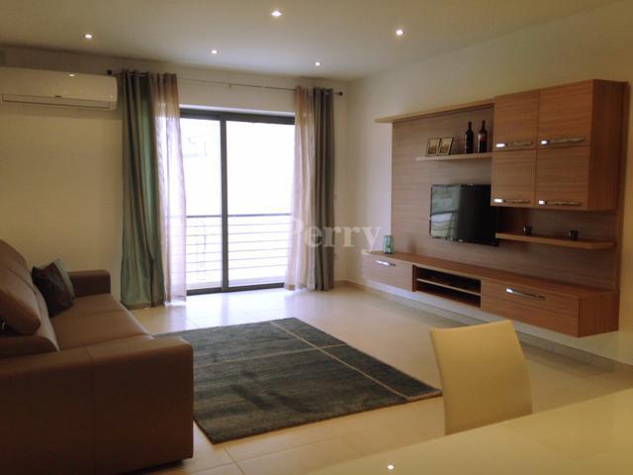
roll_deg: -1.7
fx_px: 603
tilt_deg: -4.6
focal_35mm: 33
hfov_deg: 55.4
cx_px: 316
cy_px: 238
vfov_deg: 42.9
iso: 64
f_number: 2.4
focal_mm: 4.12
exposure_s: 1/60
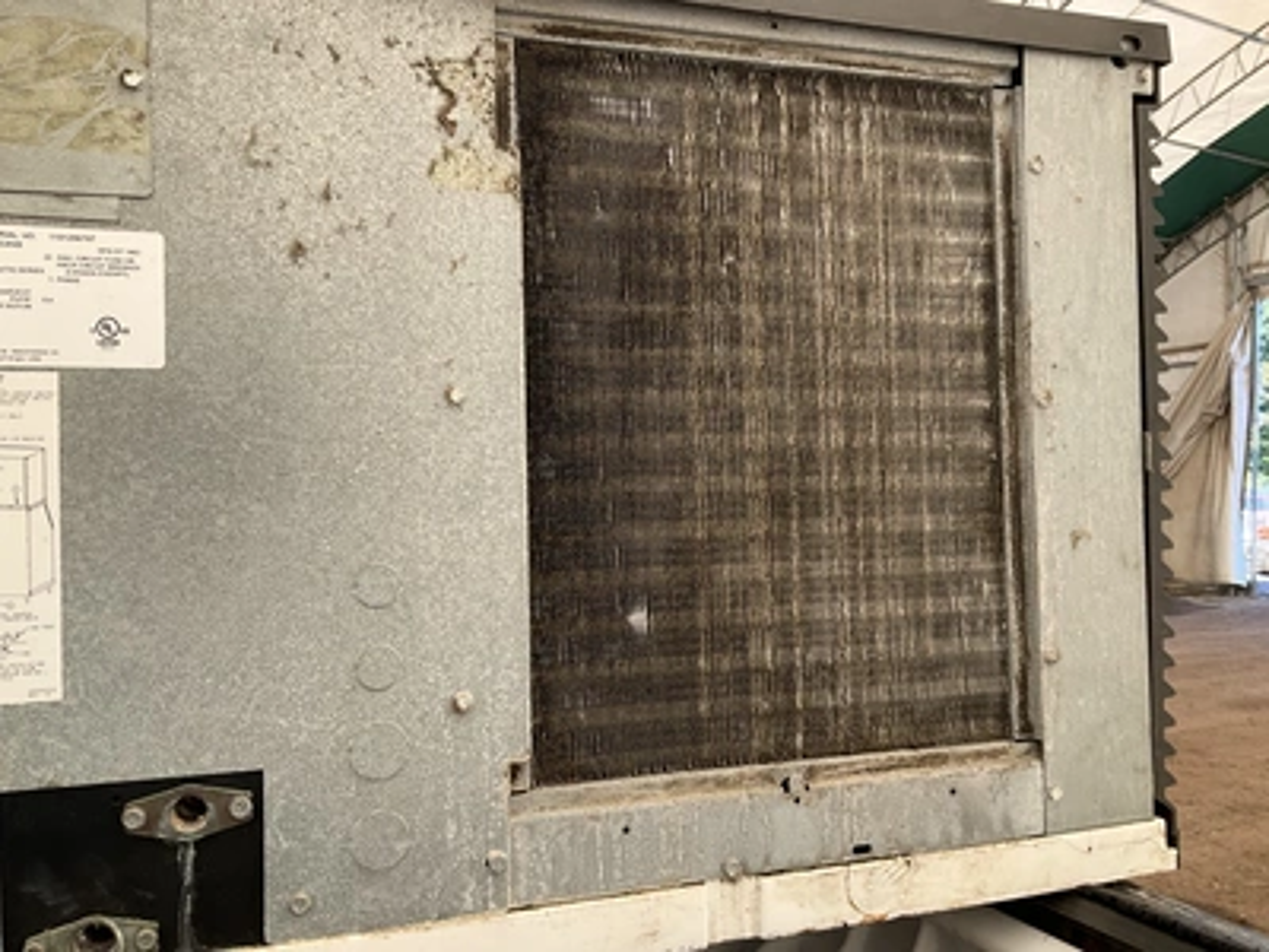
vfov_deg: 48.2
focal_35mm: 29
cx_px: 634
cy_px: 476
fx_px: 1063
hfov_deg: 61.7
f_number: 1.8
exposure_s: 1/122
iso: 25
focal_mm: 3
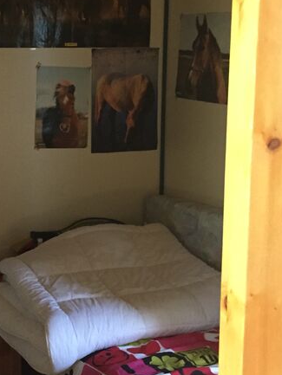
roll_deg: +0.4
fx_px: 727
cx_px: -14
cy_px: 188
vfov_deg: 29.0
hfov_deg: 21.0
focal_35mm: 67
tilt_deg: -8.8
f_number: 2.2
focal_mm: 4.15
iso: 250
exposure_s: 1/20
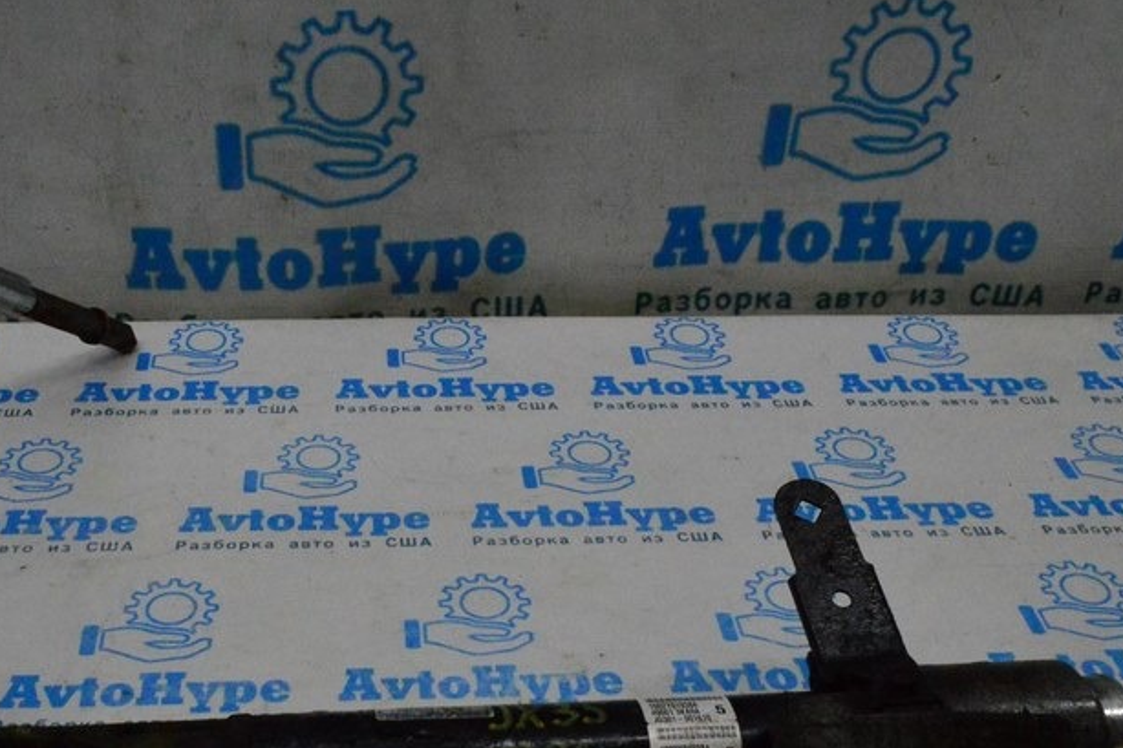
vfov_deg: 29.7
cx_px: 401
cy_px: 495
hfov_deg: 43.2
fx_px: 1403
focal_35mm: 45
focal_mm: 18
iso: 6400
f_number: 11
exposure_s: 1/500
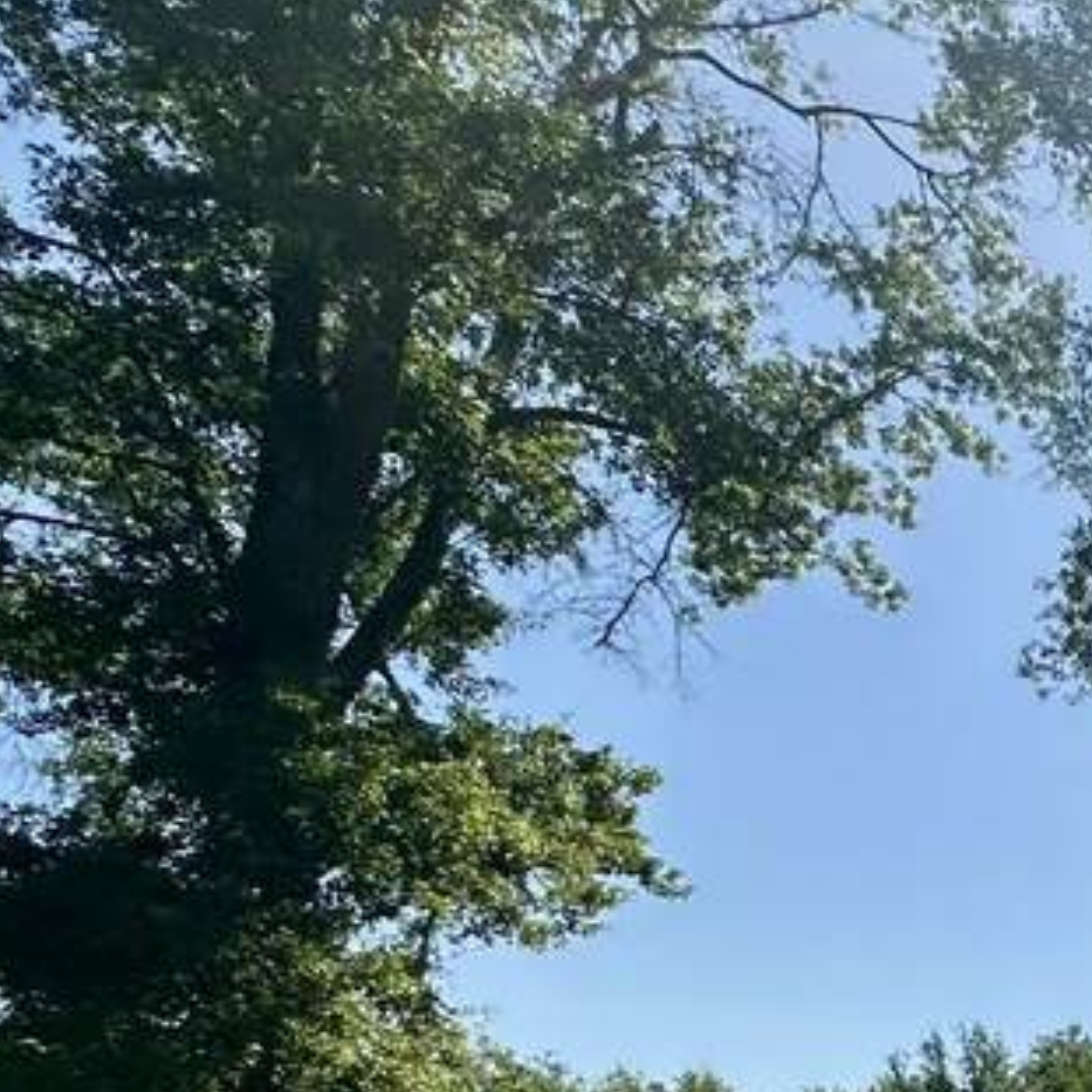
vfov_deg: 29.9
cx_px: 1928
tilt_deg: +3.7
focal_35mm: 51
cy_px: 1211
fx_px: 1820
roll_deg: -1.6
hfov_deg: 22.0
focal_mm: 2.22
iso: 50
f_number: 2.2
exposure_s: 1/4831
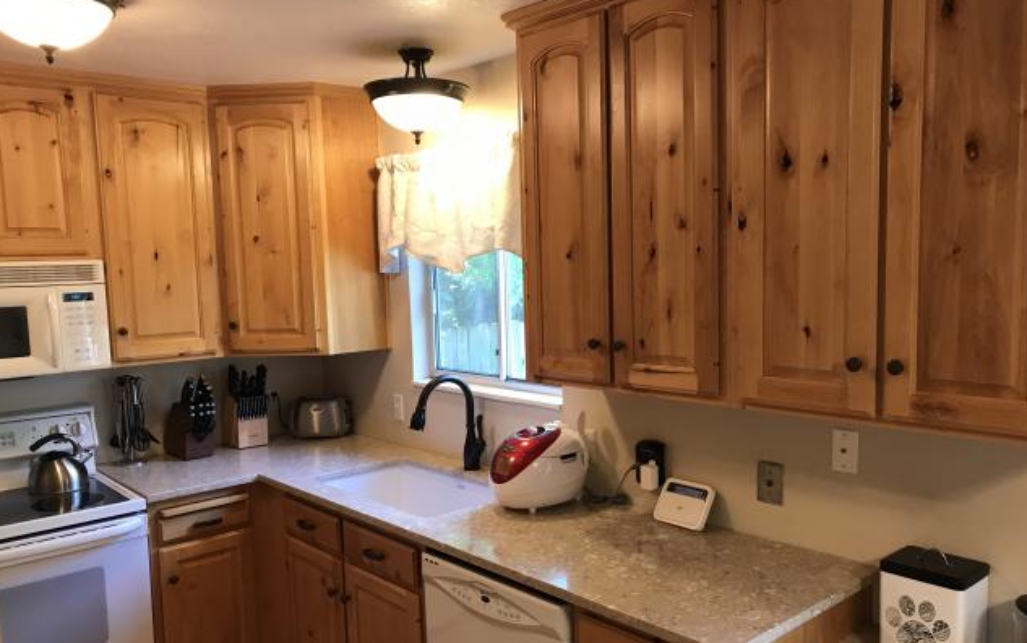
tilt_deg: -6.4
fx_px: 840
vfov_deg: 41.8
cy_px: 357
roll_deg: +1.5
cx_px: 514
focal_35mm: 30
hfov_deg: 62.9
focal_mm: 3.99
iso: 40
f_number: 1.8
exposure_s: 1/17
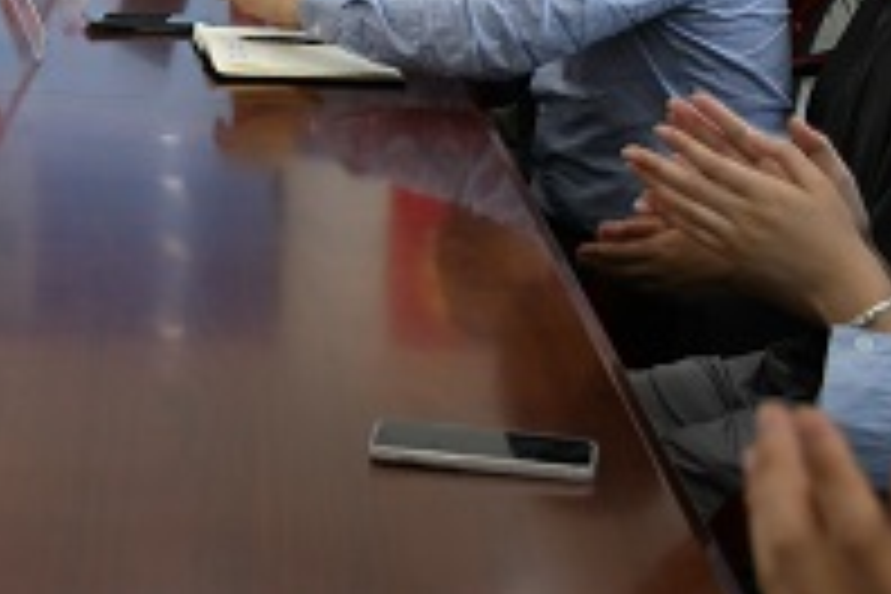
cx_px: -414
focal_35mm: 121
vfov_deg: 11.1
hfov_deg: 15.7
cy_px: -171
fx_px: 2995
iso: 320
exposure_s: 1/50
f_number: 4.5
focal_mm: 27
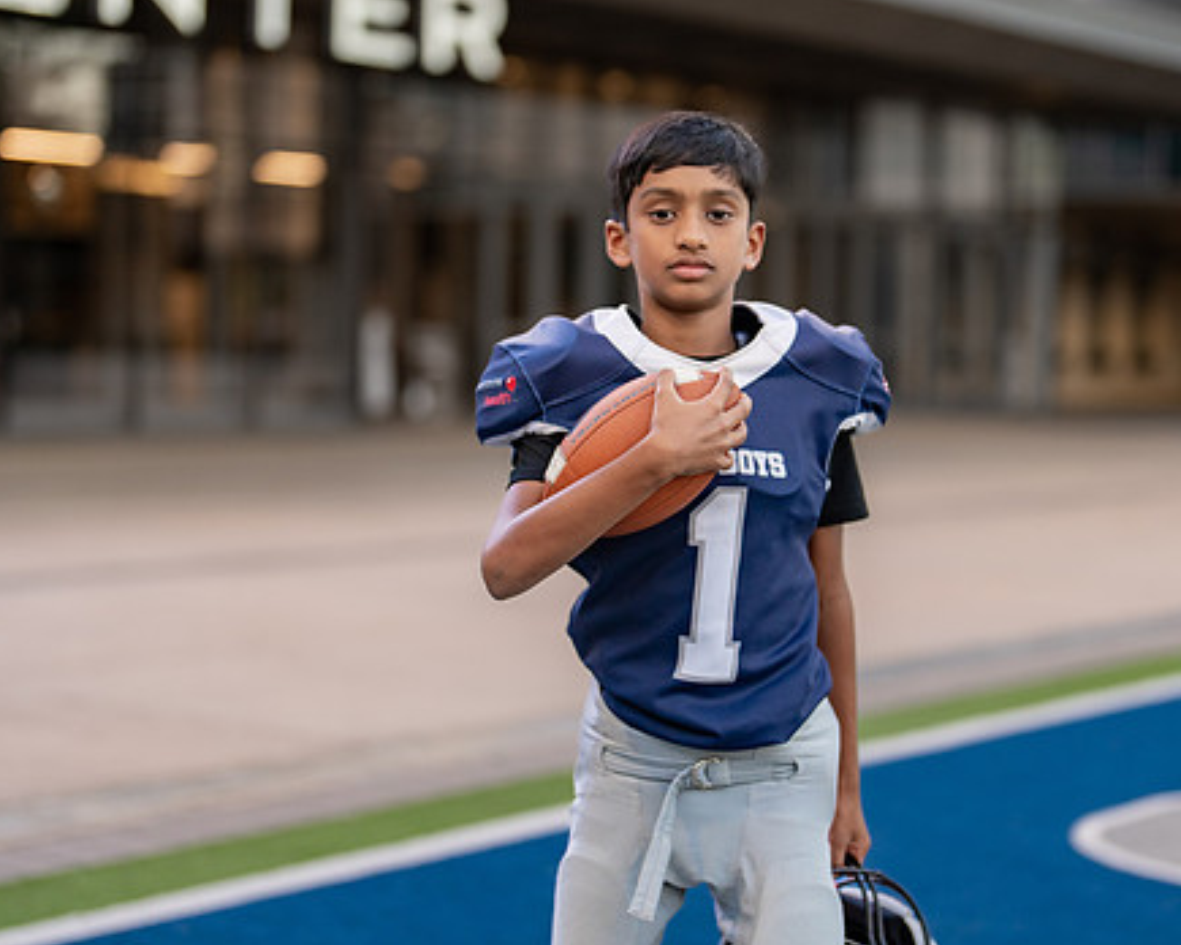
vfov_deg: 19.9
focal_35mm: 77
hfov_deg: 24.7
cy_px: 470
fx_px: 2691
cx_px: 690
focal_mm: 50
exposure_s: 1/400
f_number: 1.2
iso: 200
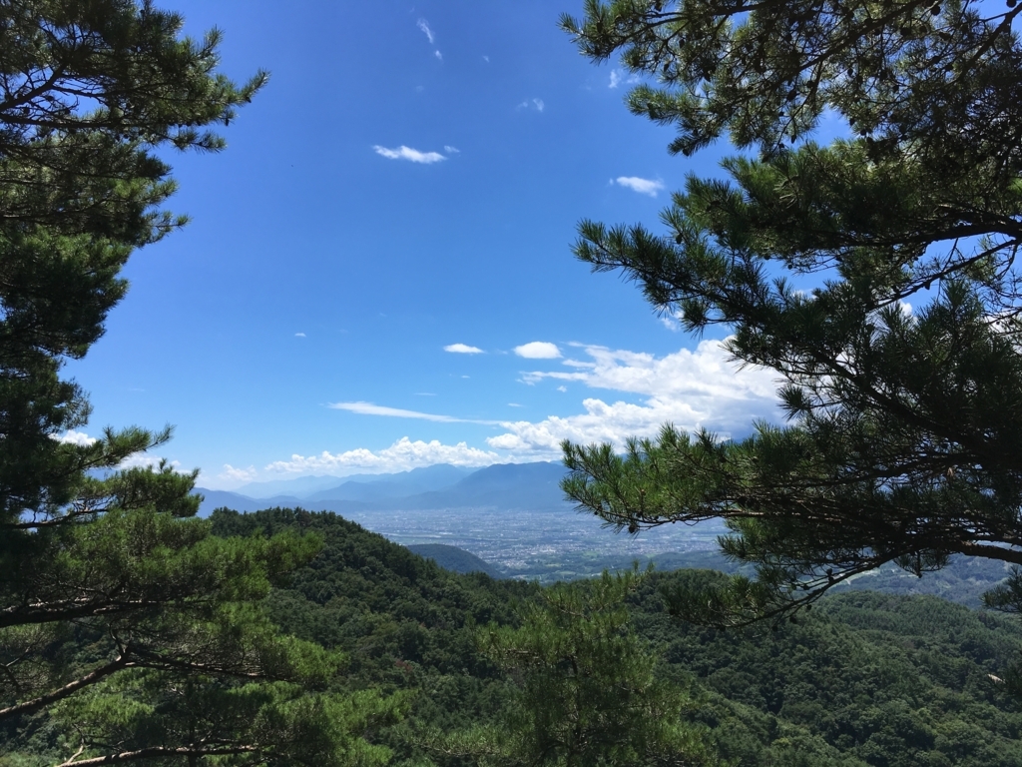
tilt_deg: +3.8
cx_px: 511
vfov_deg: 48.2
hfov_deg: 61.7
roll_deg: +0.7
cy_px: 384
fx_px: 856
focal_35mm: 29
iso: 25
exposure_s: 1/1923
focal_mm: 4.15
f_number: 2.2
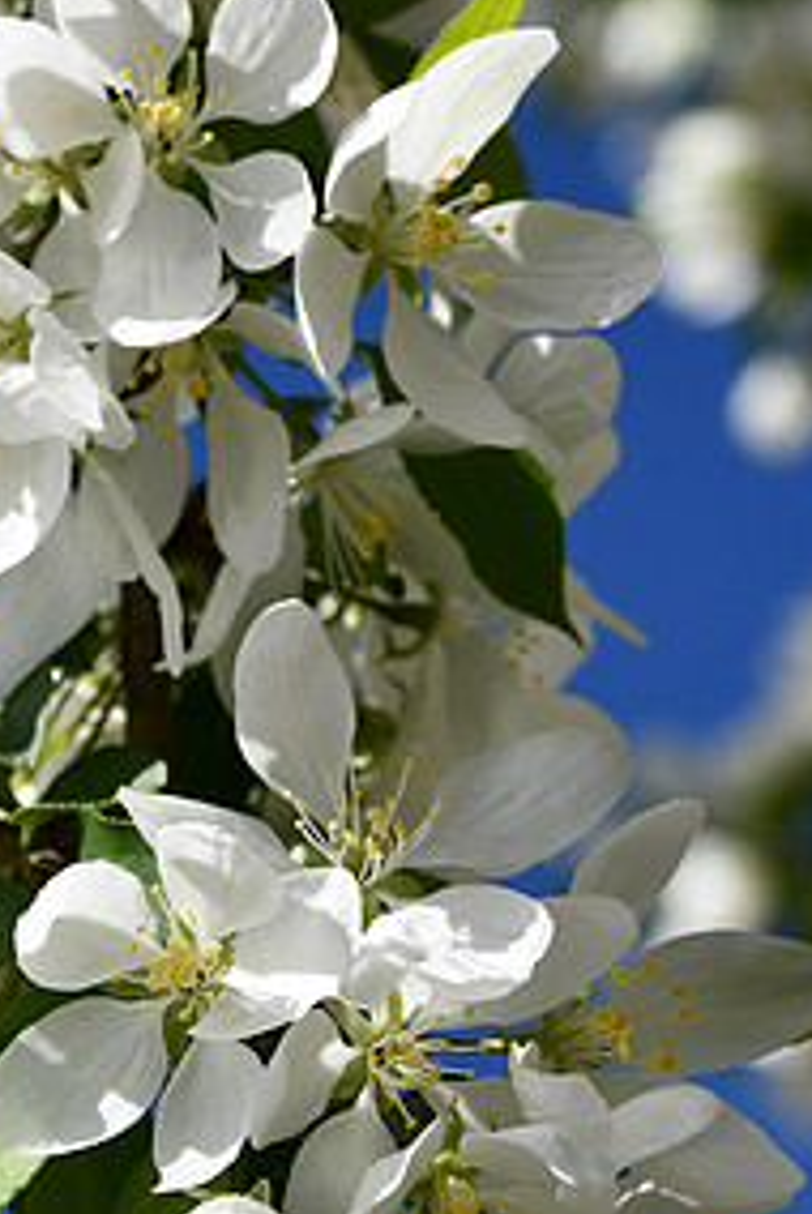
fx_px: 8268
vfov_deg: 8.4
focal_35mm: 245
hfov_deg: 5.6
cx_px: 173
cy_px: 457
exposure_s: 1/500
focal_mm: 80
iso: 160
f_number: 8
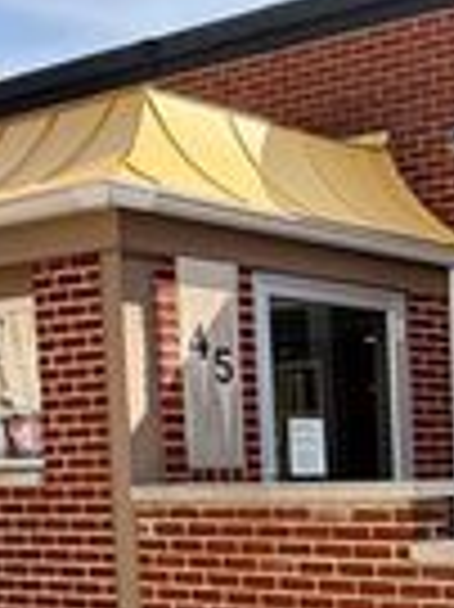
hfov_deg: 18.1
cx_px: 751
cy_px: 547
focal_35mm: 69
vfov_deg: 27.2
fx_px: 1209
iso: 64
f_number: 2.2
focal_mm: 2.22
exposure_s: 1/518
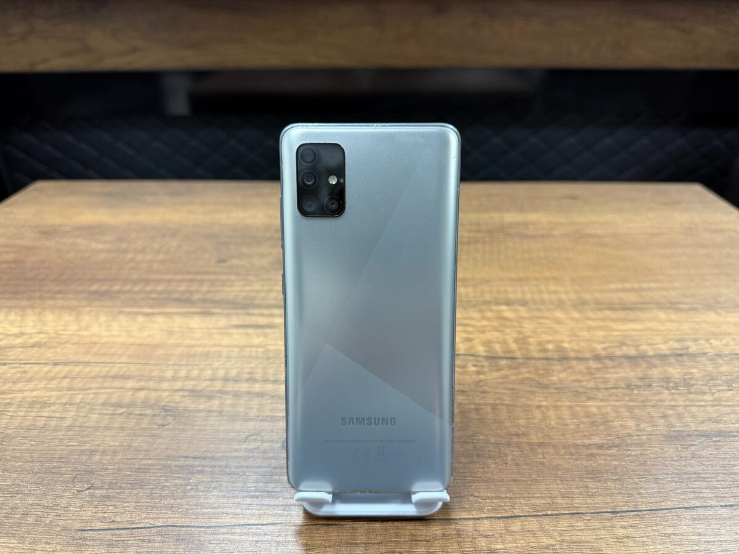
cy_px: 277
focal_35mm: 24
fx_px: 512
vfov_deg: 56.8
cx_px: 370
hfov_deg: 71.6
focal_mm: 6.76
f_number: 1.78
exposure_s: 1/50
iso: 250
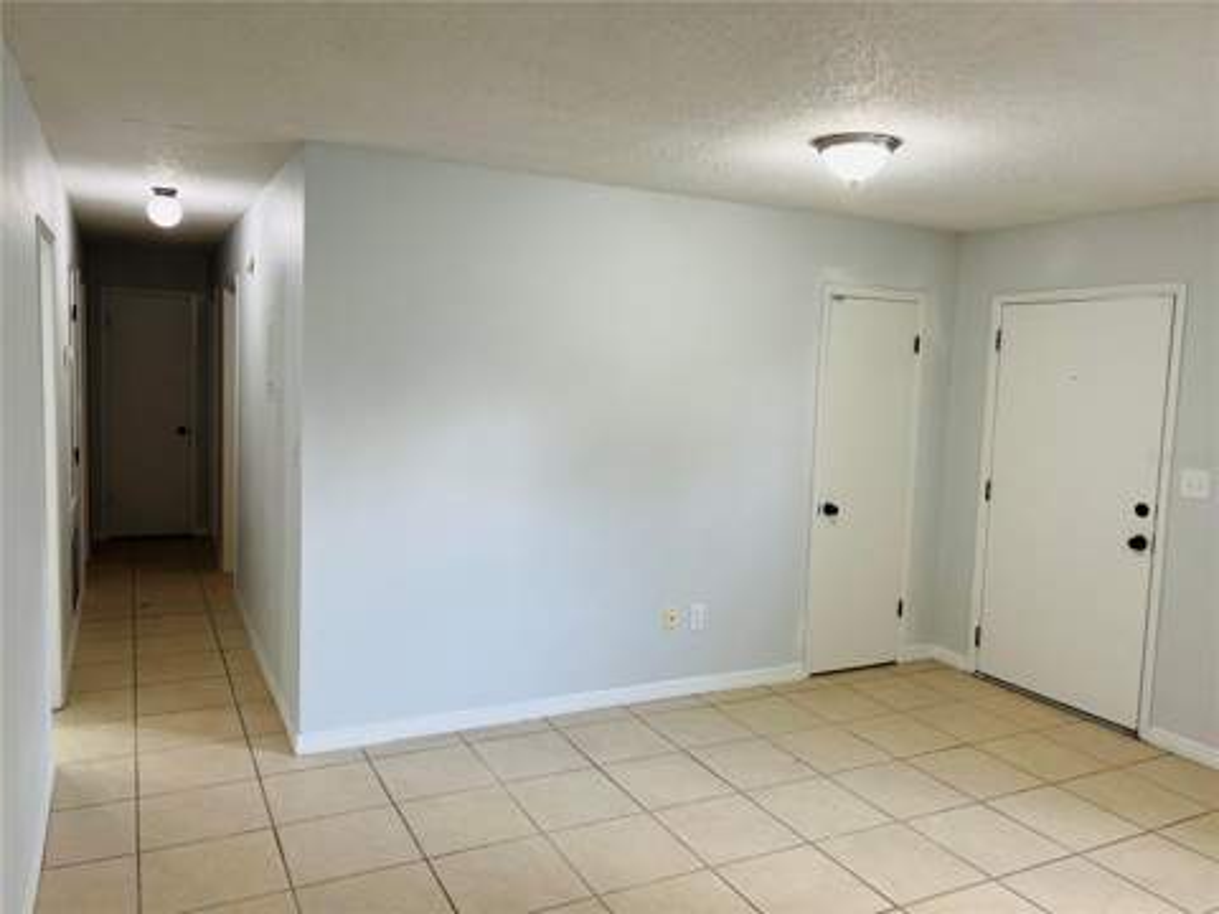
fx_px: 916
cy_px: 457
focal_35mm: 26
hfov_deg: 67.3
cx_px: 610
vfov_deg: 53.1
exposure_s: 1/120
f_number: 1.5
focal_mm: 5.7
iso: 100
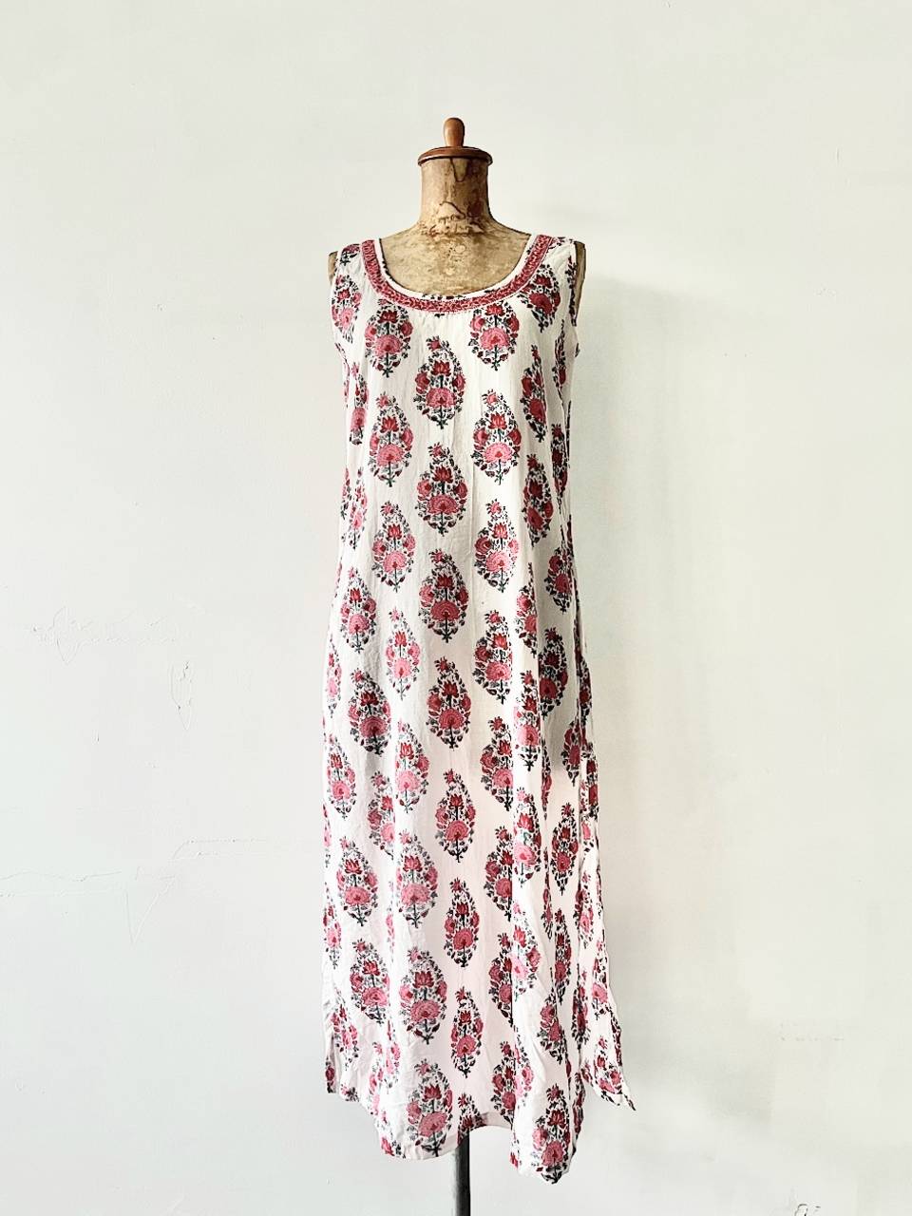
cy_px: 608
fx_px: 913
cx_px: 456
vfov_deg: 67.3
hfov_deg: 53.1
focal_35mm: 26
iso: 160
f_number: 1.6
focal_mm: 5.1
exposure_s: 1/60
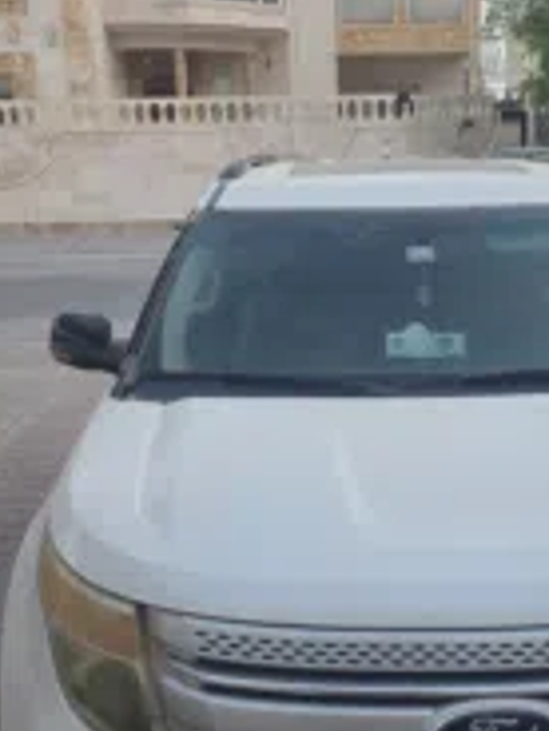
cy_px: 413
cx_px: 414
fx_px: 1057
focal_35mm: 50
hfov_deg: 28.7
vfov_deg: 38.1
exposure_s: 1/180
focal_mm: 6.3
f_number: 1.7
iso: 125
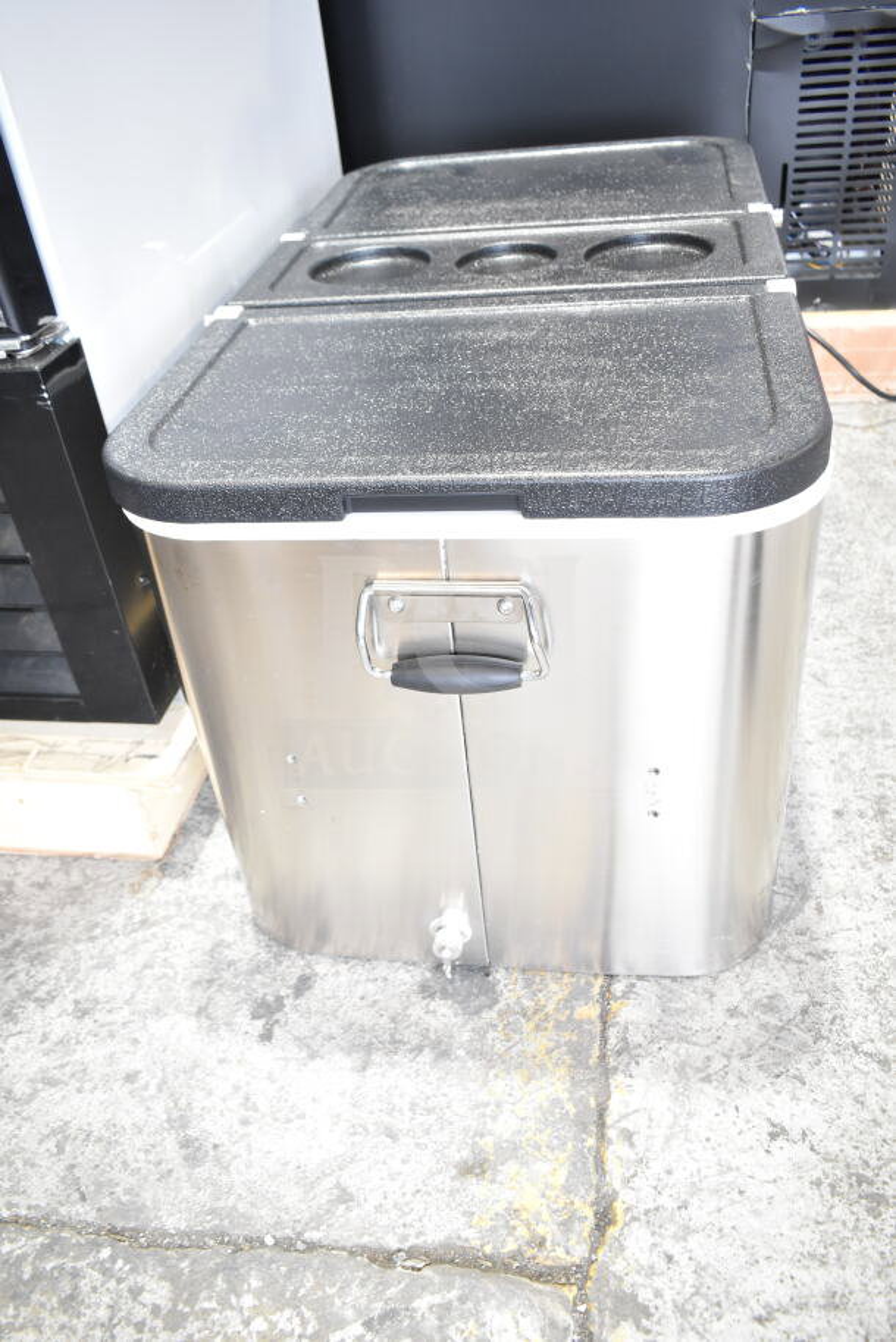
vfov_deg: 61.9
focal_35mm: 30
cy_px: 671
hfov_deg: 43.6
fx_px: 1119
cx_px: 448
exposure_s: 1/80
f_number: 4.5
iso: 1600
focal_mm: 20
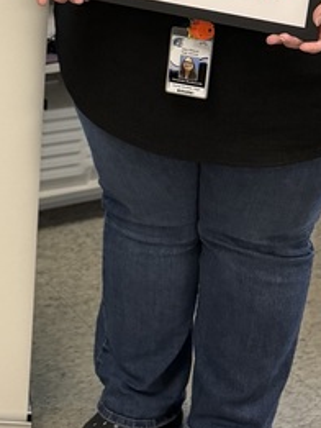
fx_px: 1161
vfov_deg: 19.5
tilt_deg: -16.9
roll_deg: -2.7
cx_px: -146
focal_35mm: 94
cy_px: -102
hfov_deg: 14.7
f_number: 1.78
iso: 250
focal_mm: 6.76
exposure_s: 1/60
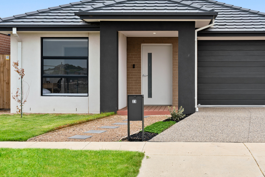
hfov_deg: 28.4
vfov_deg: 19.1
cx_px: 155
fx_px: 523
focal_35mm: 71
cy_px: 50
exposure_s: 1/200
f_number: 7.1
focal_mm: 45
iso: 100
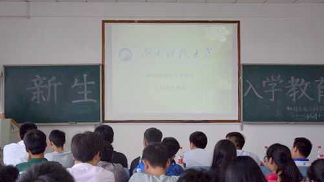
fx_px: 387
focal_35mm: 45
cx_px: 153
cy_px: 89
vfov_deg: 26.5
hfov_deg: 45.4
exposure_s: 1/60
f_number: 4
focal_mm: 24
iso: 500
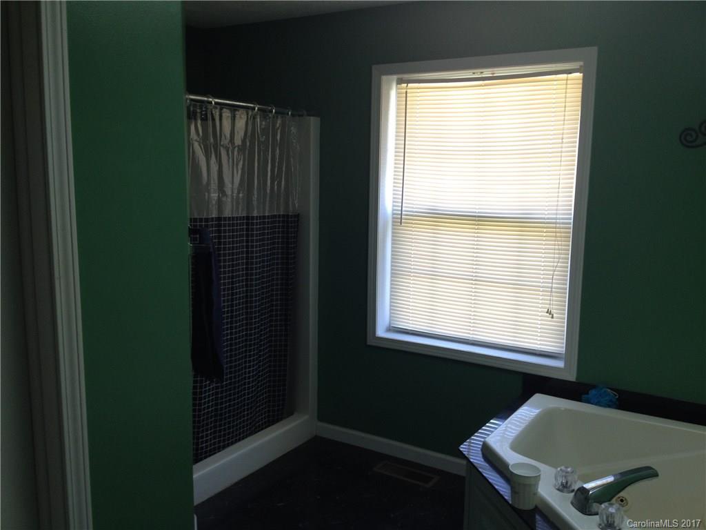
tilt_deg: -9.4
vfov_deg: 40.7
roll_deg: -1.8
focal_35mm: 35
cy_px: 265
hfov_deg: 52.6
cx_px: 353
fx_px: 714
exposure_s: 1/40
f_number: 2.4
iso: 64
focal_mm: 4.28
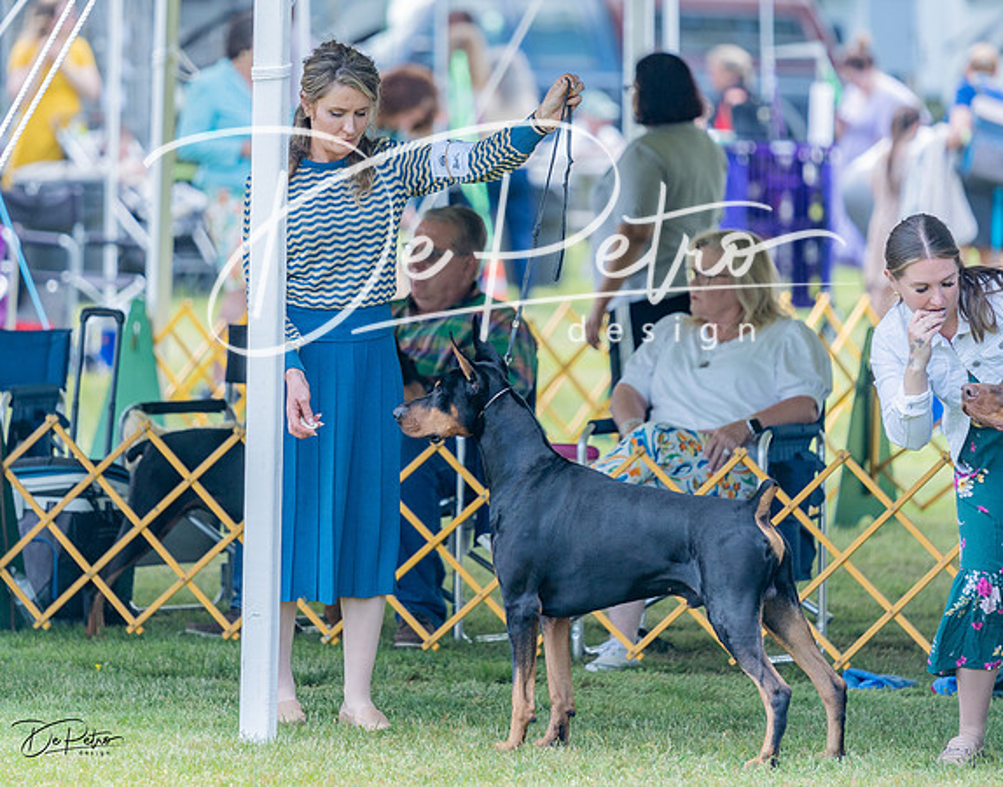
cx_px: 476
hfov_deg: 6.4
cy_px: 268
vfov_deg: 5.0
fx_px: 8921
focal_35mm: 303
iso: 160
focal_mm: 200
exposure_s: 1/800
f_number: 2.8
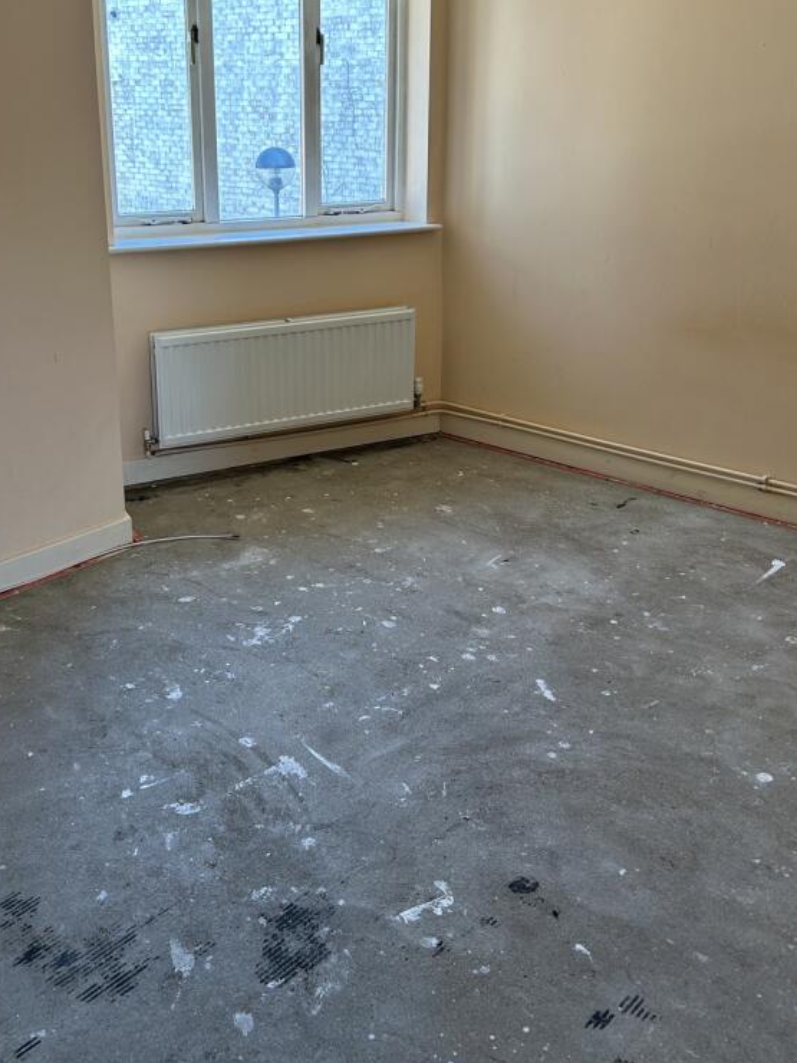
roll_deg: -1.6
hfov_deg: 39.5
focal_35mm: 36
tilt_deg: -16.9
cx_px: 329
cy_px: 386
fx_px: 1105
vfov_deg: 50.7
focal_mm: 5.7
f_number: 1.5
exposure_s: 1/121
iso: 80
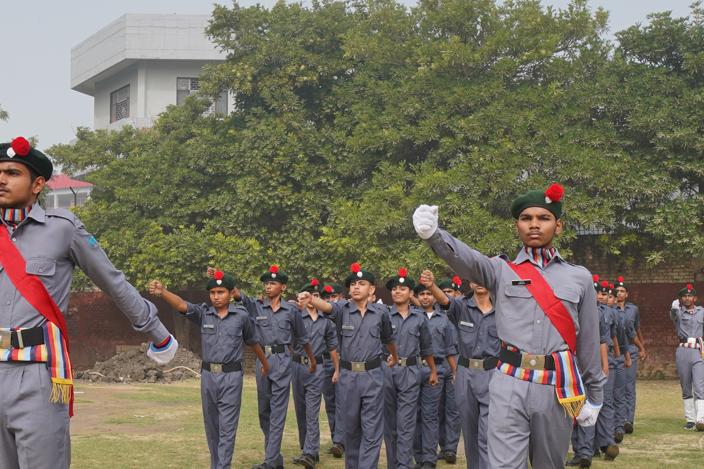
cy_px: 299
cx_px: 324
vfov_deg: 27.4
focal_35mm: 49
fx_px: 958
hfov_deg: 40.3
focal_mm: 18
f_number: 5.6
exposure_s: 1/400
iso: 100
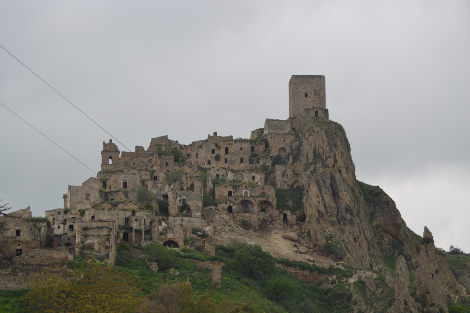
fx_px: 1077
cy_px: 156
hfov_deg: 24.6
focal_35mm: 82
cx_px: 235
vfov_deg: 16.6
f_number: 5.6
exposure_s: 1/125
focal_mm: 55
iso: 100
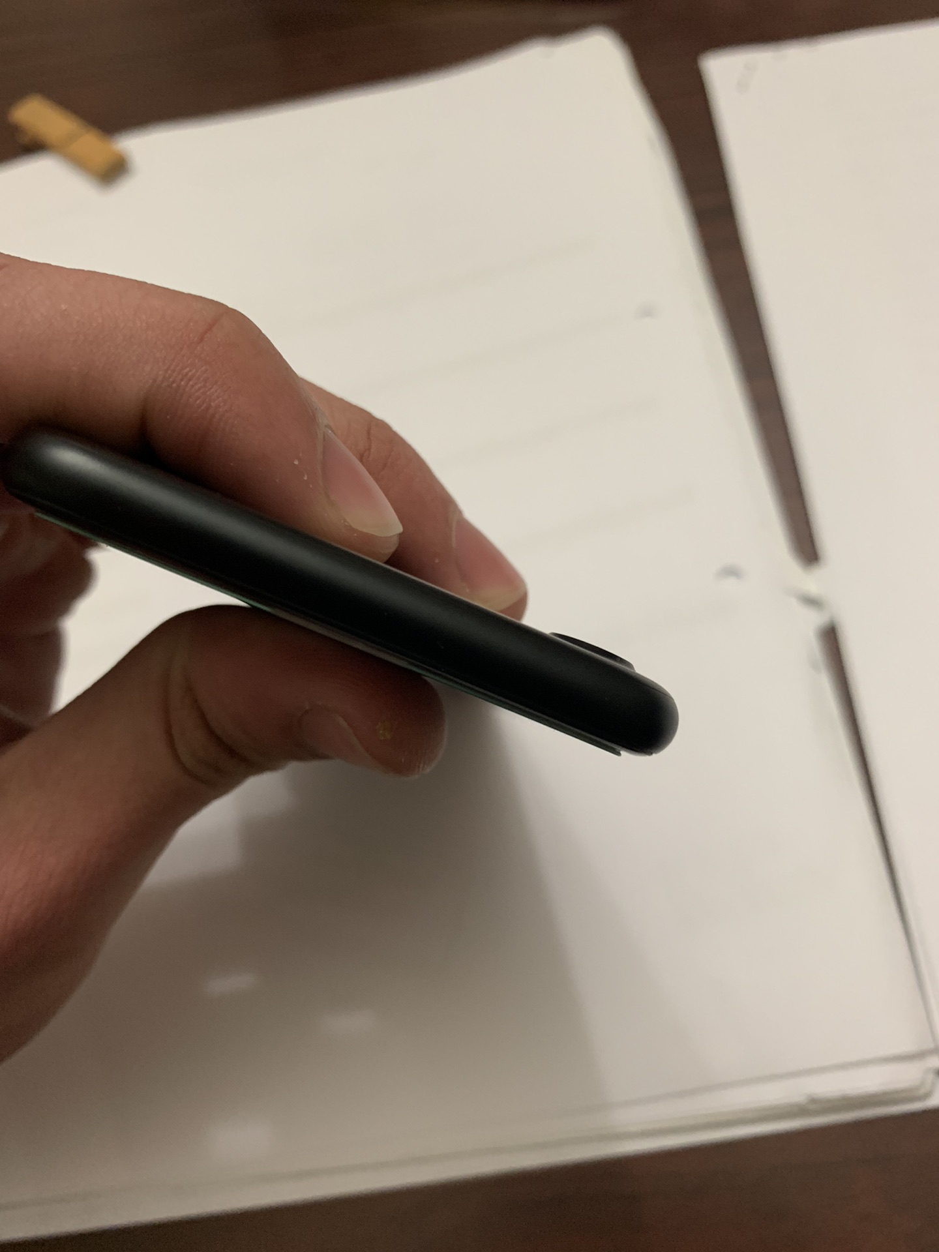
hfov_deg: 53.1
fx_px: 940
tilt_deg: -60.9
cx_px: 470
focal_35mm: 26
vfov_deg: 67.3
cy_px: 626
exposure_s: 1/50
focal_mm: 4.25
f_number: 1.8
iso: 200
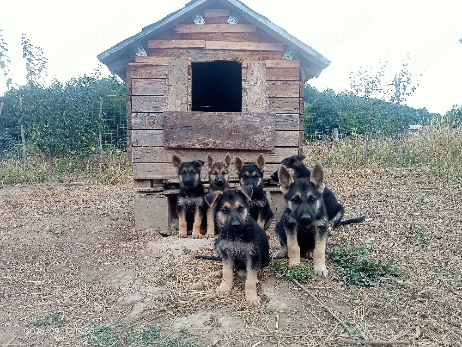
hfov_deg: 63.4
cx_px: 231
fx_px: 374
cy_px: 174
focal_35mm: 28
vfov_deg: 49.7
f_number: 2.2
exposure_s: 1/33.3
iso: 208
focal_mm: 3.46
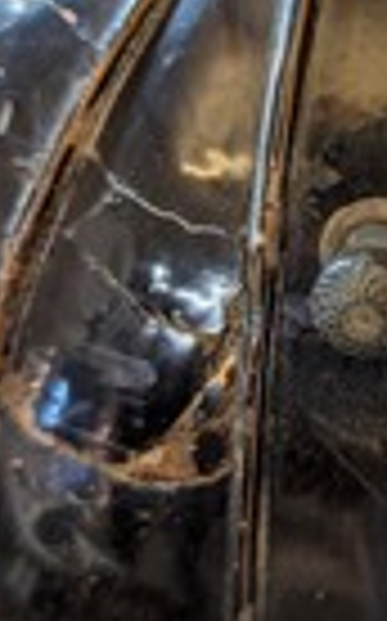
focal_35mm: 74
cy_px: 202
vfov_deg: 27.7
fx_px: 1251
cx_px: 394
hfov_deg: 17.2
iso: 363
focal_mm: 6.81
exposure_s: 1/100
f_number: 1.85
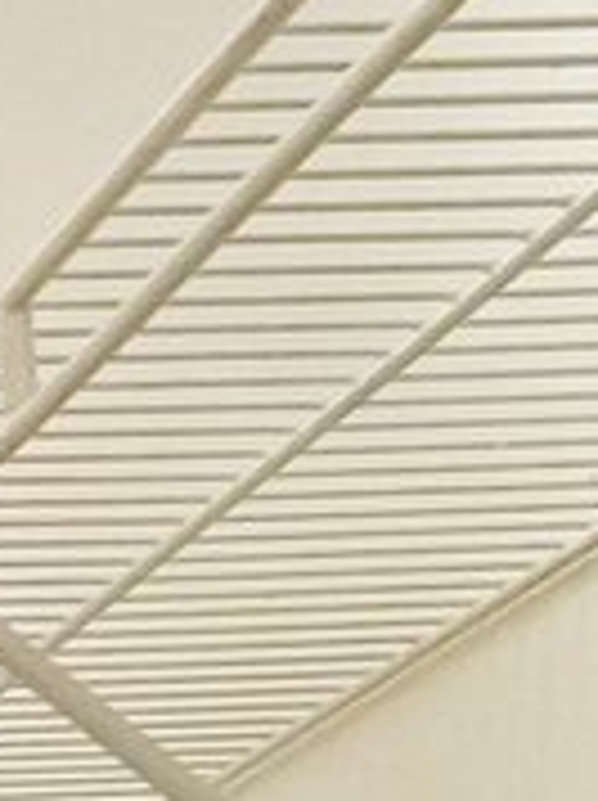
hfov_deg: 6.7
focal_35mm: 166
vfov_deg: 10.3
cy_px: 1946
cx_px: -1938
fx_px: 3833
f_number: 8
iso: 2500
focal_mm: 10
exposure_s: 1/30
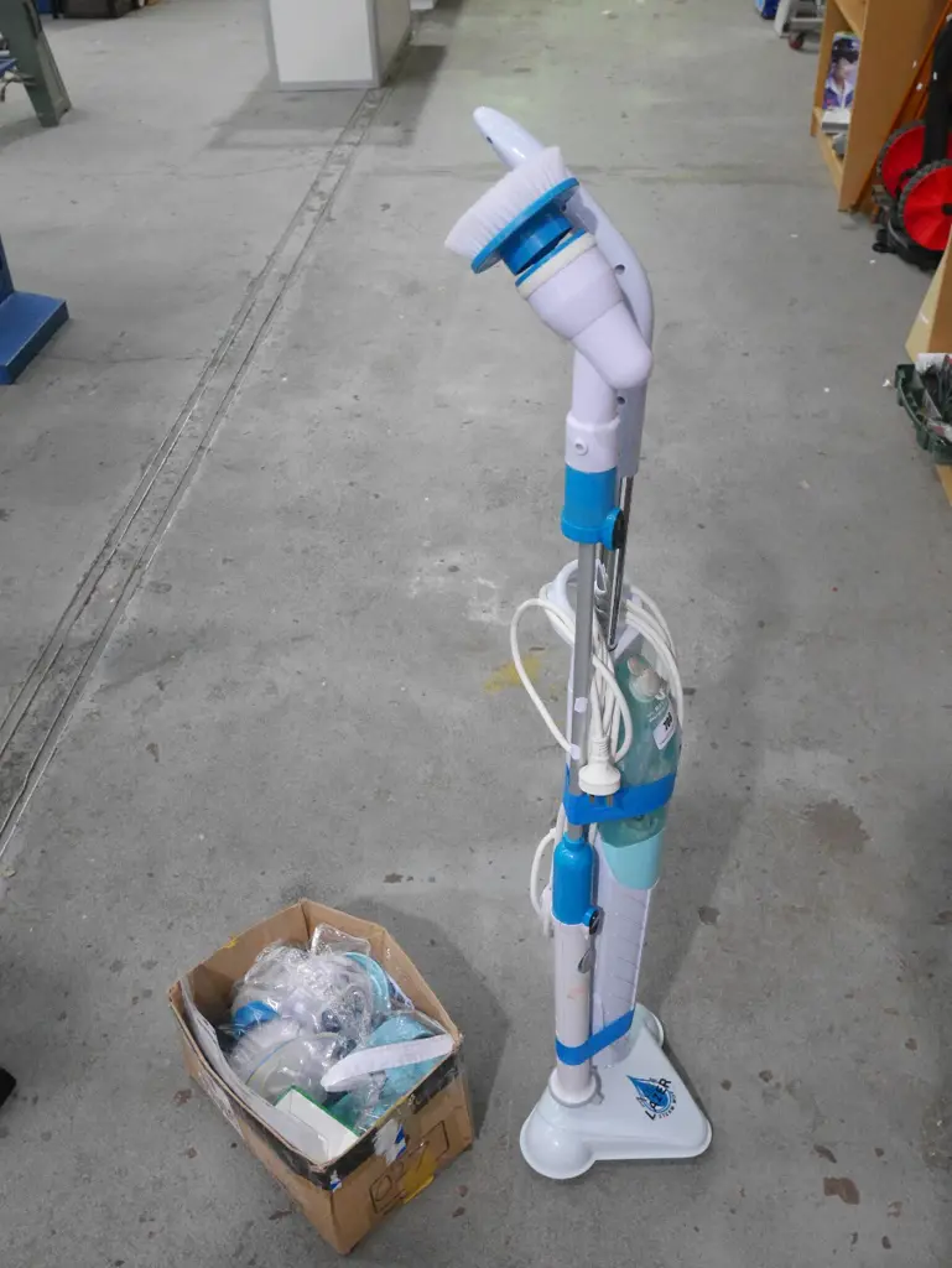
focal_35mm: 34
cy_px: 634
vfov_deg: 53.9
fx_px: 1246
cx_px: 476
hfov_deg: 41.8
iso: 3200
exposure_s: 1/100
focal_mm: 17
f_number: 4.1
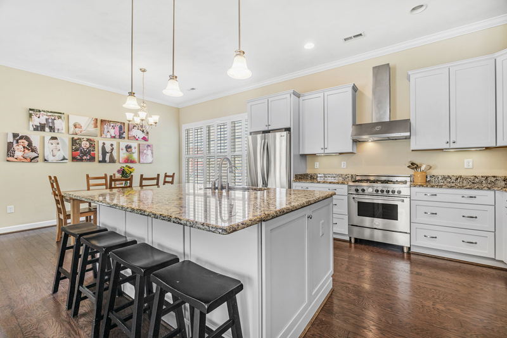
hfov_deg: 100.4
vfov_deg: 77.4
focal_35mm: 15
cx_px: 254
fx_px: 211
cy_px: 169
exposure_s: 1/5
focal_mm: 10
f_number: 8
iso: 250
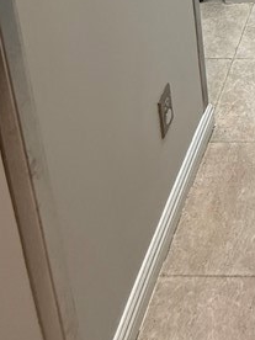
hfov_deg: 23.4
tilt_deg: -15.4
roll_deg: -1.3
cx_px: 365
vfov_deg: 27.2
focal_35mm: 52
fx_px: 511
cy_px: -155
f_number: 2.2
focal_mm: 2.22
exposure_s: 1/120
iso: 200
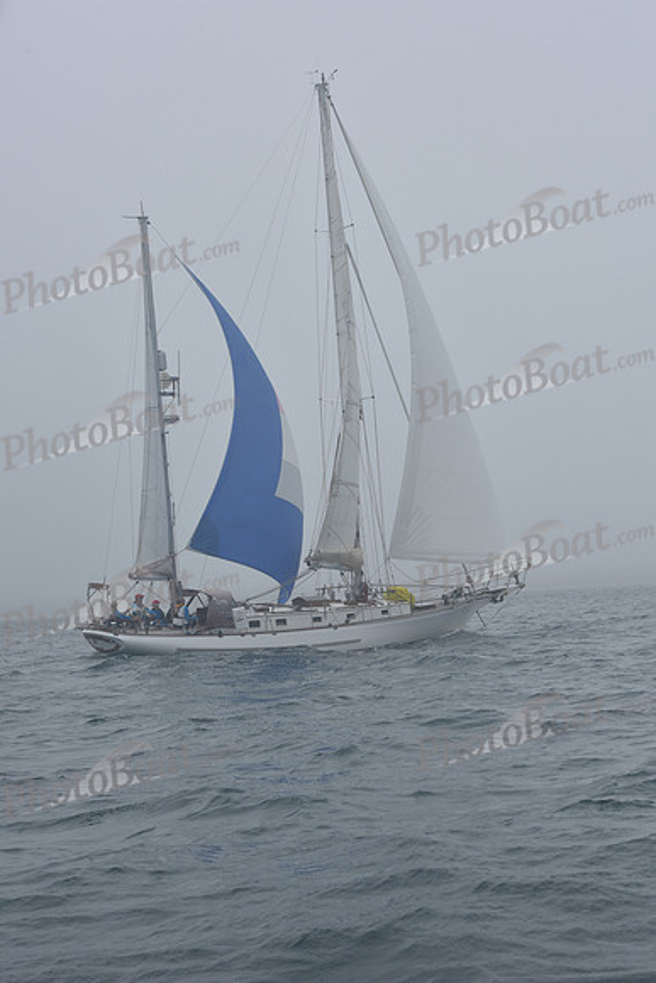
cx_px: 328
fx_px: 1912
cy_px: 492
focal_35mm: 70
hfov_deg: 19.5
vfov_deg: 28.8
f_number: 11
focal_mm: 70
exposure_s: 1/800
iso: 250
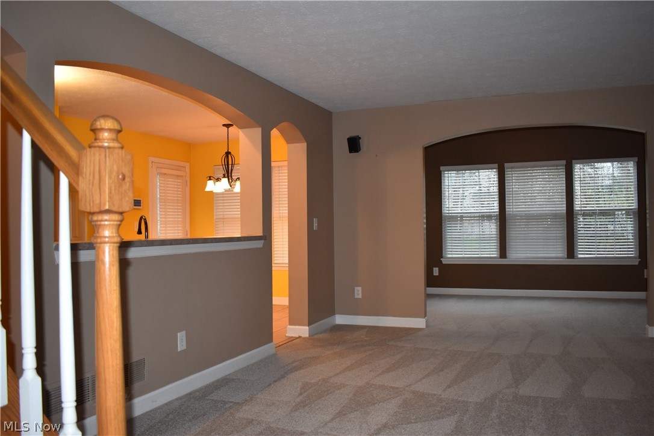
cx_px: 327
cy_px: 218
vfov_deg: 43.6
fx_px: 545
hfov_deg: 61.9
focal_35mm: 30
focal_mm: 20
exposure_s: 1/160
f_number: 3.8
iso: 800
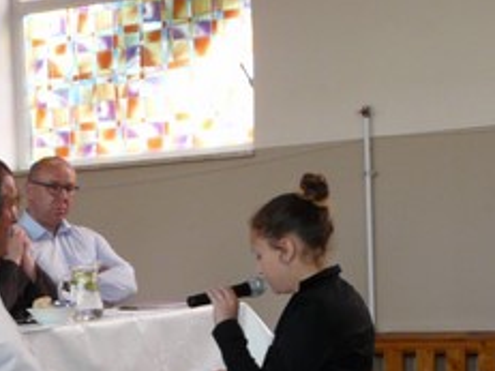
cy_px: 521
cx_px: -345
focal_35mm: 142
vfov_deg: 10.2
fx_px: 2030
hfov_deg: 12.8
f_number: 3.2
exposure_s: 1/40
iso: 100
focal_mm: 6.7
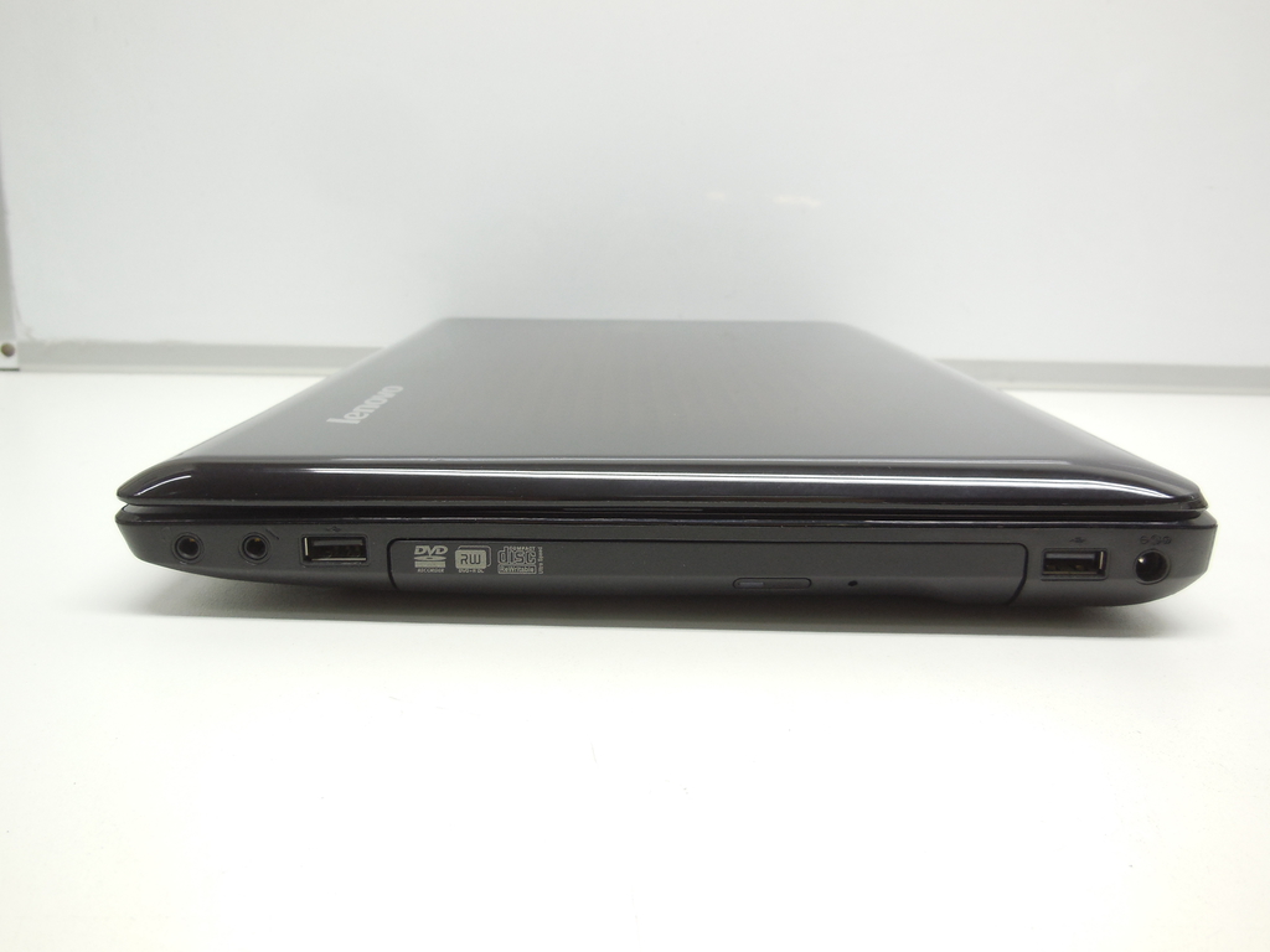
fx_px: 1101
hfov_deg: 60.0
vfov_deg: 46.8
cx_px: 635
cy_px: 476
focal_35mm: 30
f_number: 3.2
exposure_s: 1/80
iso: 125
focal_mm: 5.3
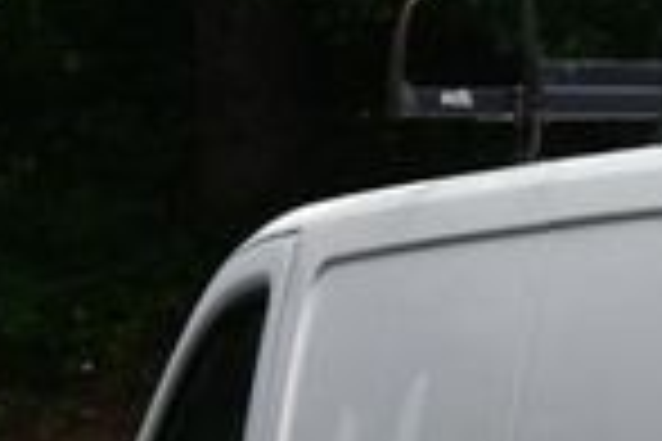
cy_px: 716
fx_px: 8421
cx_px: 1018
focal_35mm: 458
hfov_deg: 4.5
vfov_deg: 3.0
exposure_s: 1/250
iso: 360
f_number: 5.6
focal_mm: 70
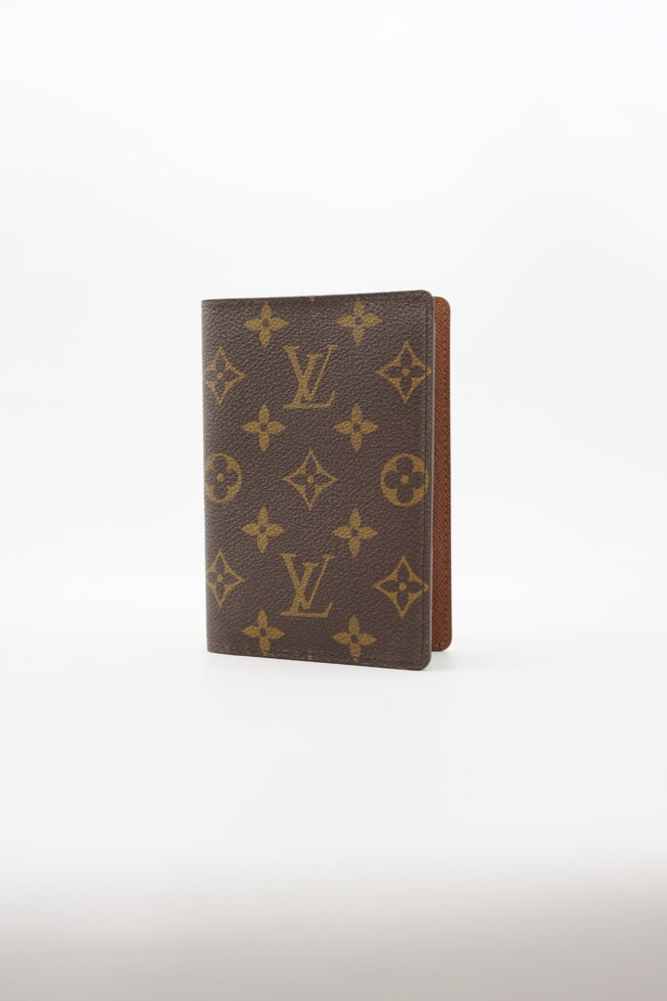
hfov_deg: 27.0
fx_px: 1389
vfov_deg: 39.6
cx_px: 334
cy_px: 500
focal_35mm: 50
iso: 640
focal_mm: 50
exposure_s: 1/10
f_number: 6.3
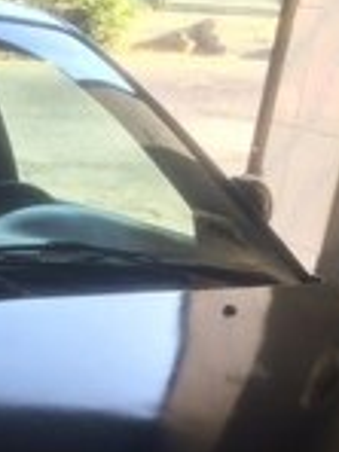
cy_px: 629
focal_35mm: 97
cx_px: -183
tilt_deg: -29.5
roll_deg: -1.6
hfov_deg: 14.2
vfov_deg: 18.5
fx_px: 1267
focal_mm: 4.15
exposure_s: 1/100
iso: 40
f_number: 2.2
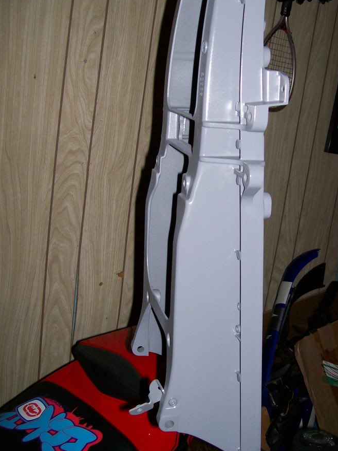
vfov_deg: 44.8
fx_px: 547
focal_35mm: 42
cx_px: 194
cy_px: 208
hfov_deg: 34.3
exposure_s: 1/64
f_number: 2.7
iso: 140
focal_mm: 6
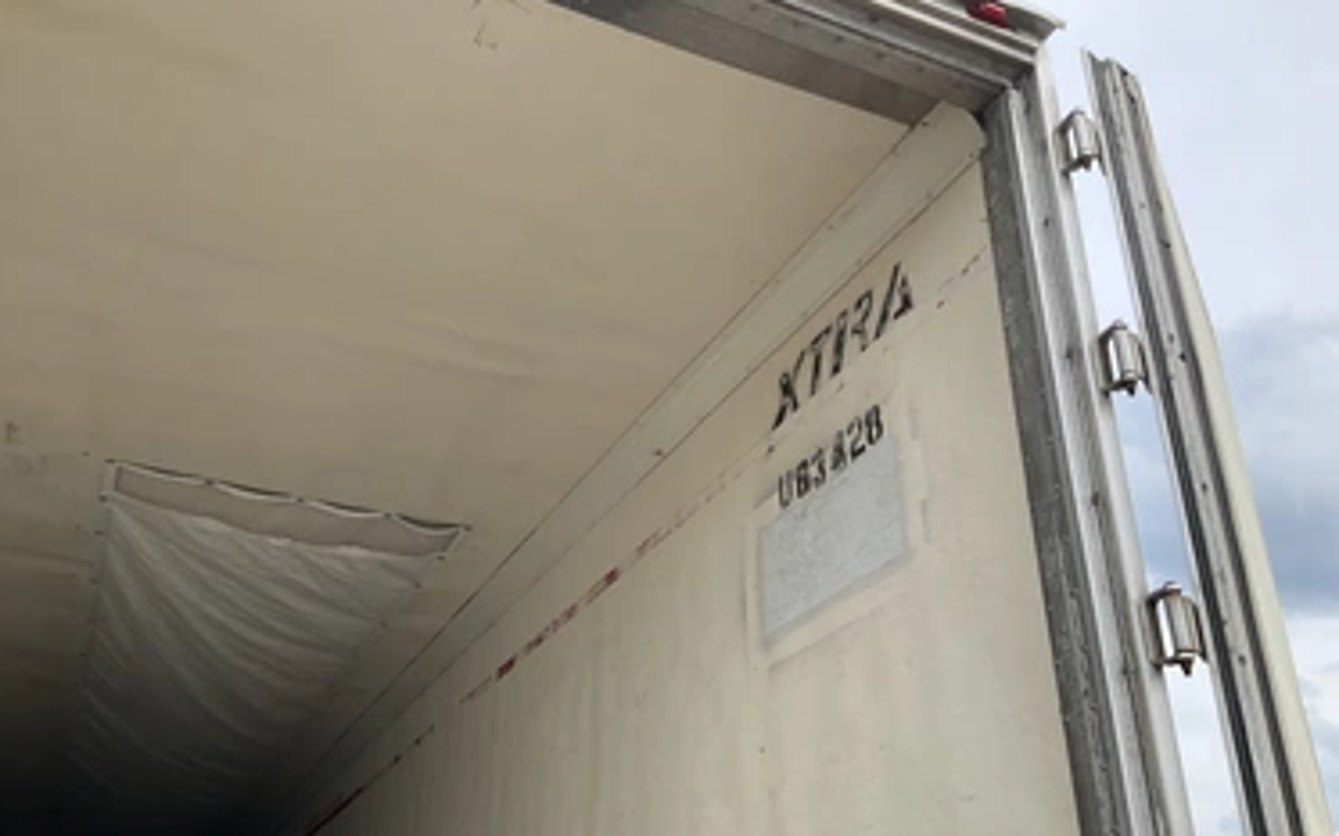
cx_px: 635
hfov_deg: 58.1
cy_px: 466
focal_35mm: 33
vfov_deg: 38.3
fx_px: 1204
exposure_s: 1/613
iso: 25
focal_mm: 3
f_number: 1.8
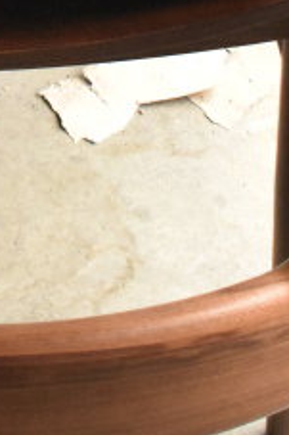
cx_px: -25
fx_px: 1604
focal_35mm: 133
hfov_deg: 10.2
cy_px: -281
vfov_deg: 14.1
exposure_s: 1/1600
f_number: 6.3
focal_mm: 22
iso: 6400
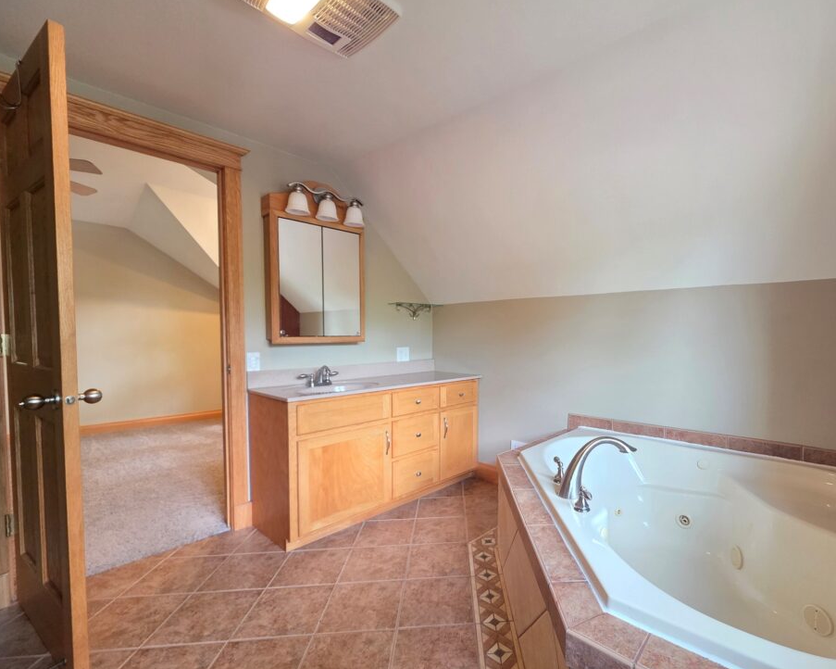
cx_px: 486
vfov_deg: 84.0
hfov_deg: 96.0
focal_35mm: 15
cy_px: 351
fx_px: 371
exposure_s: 1/60
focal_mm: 2.2
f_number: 1.9
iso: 400
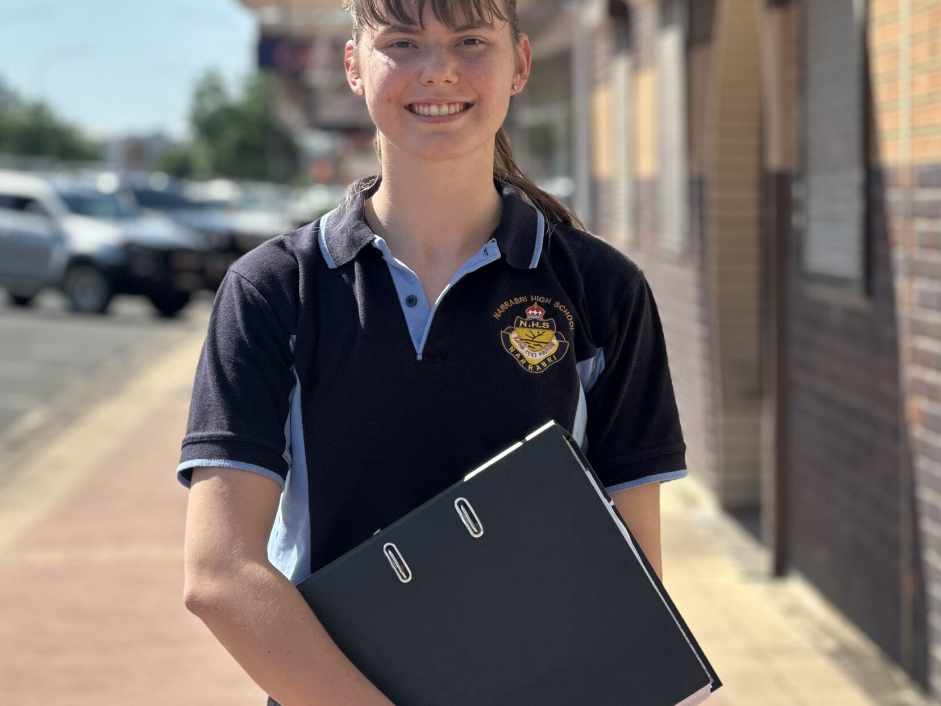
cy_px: 371
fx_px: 3235
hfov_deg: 16.6
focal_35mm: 119
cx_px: 464
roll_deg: +0.0
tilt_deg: -1.3
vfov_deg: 12.5
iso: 32
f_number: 2.8
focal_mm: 9
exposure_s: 1/451
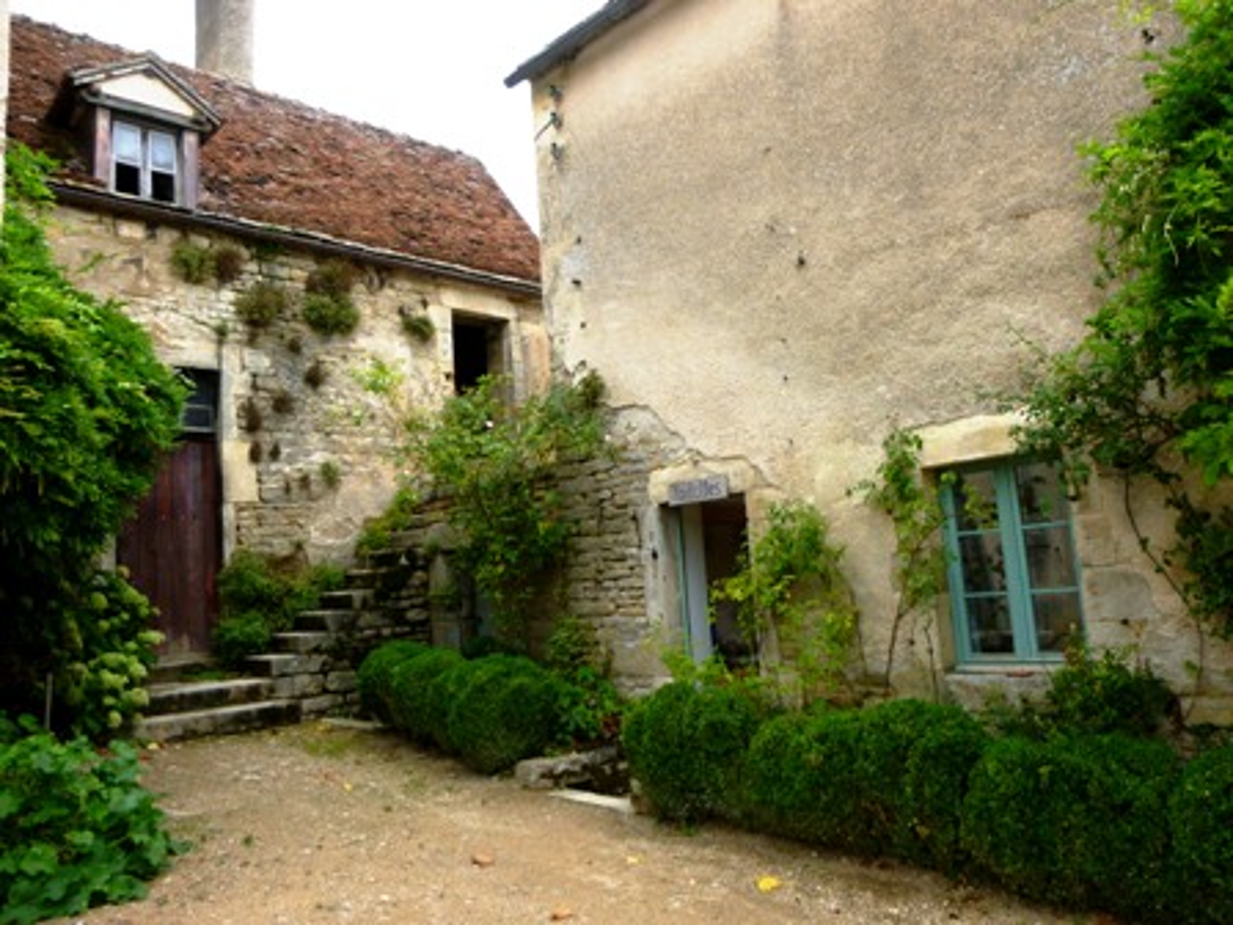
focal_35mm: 25
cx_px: 616
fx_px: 890
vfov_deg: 54.9
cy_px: 462
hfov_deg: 69.4
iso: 100
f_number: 3.1
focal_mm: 4.5
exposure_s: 1/250
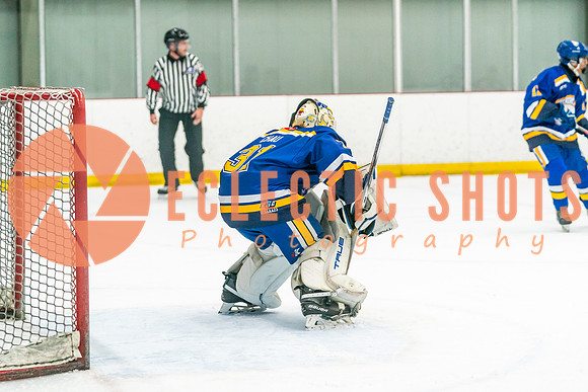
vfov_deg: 11.7
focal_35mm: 117
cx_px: 278
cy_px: 172
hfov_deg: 17.4
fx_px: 1918
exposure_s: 1/1250
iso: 3200
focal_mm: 95
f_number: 2.8
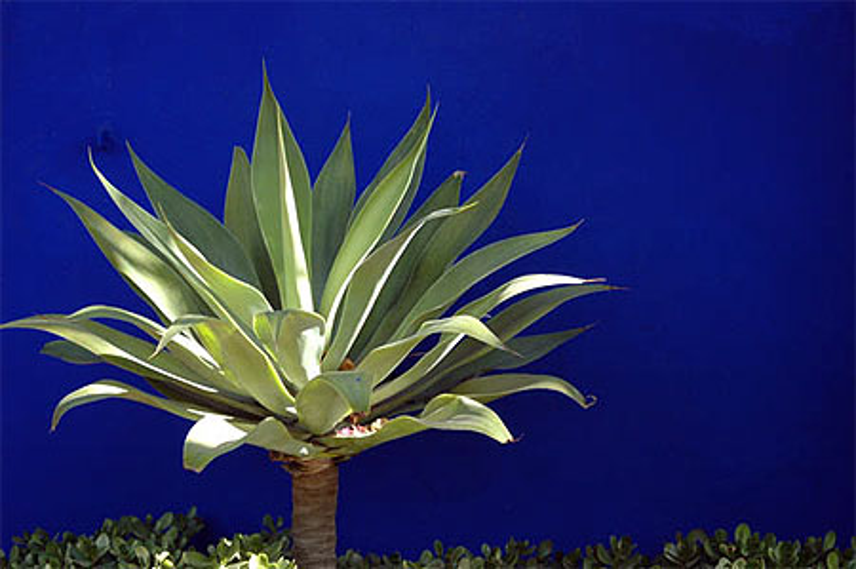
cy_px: 284
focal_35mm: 84
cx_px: 428
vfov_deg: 16.2
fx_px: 1995
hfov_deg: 24.2
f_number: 5
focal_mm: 56
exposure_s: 1/100
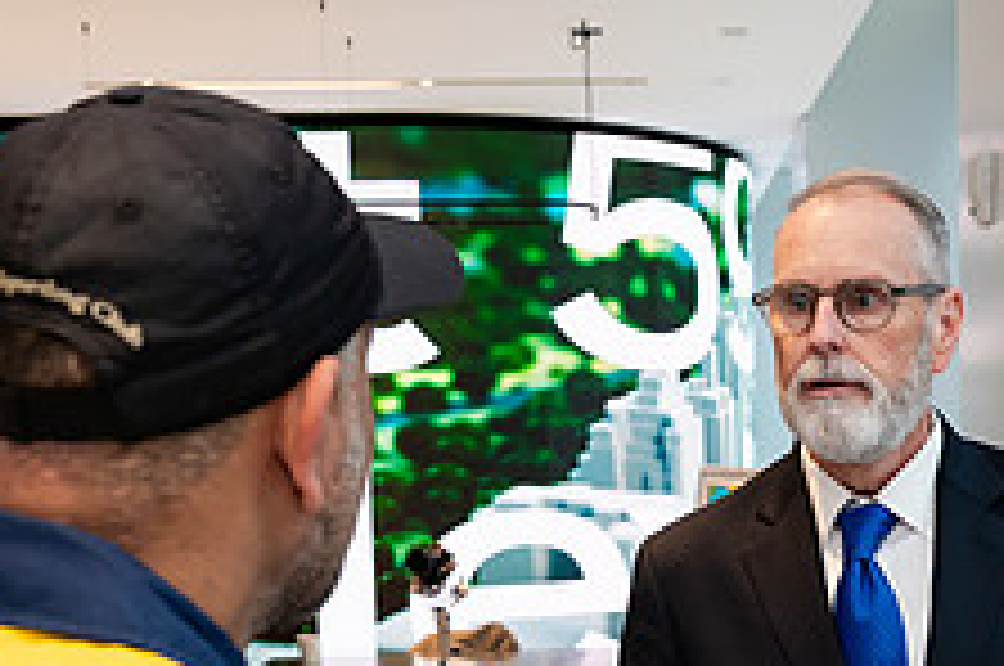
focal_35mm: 70
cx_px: 766
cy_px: 598
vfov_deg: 19.1
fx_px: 1949
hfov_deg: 28.4
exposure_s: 1/160
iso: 640
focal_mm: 25.5
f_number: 4
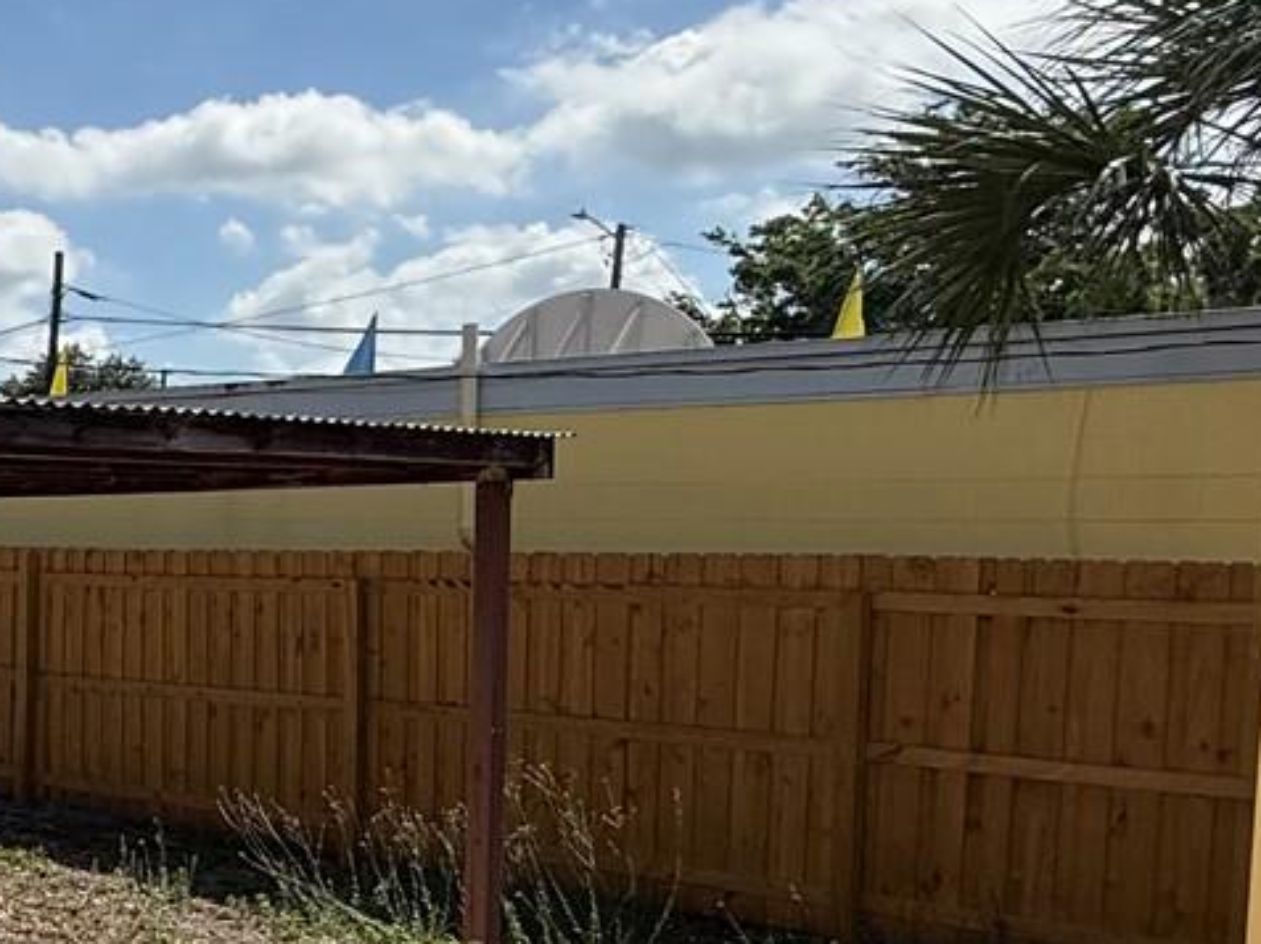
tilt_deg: -3.3
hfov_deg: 30.1
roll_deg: -0.7
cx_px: -460
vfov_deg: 30.7
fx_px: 1711
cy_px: 595
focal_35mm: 47
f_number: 2.2
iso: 50
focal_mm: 2.22
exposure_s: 1/2841
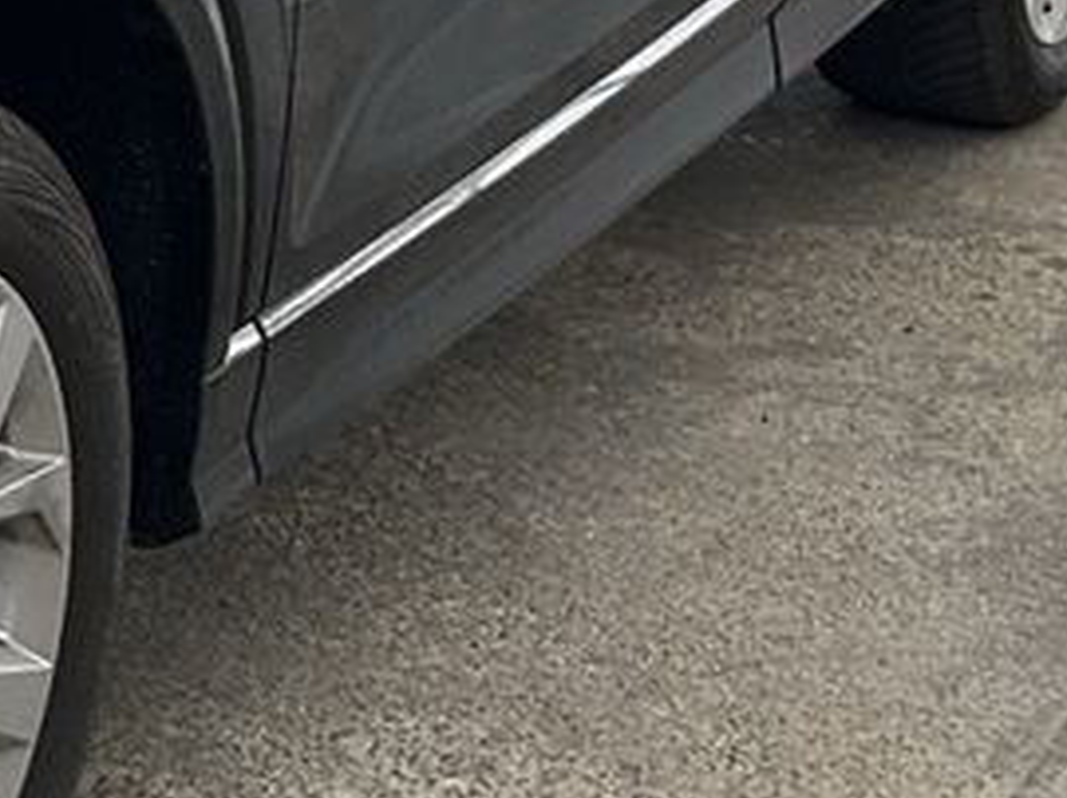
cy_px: -170
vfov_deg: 11.2
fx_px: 3973
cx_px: -735
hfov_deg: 13.9
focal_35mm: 129
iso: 32
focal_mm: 3
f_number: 1.8
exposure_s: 1/155
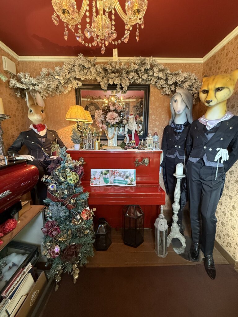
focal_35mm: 14
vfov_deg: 102.1
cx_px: 119
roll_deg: -0.5
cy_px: 158
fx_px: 128
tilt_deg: -8.6
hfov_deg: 85.7
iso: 400
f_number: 2.2
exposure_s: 1/50
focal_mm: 2.22
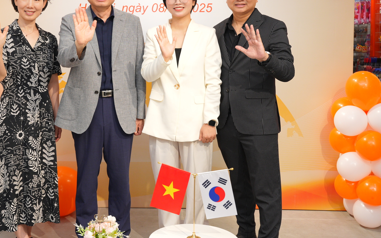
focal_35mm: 51
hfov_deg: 38.9
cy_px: 68
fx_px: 534
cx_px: 132
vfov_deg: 24.9
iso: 800
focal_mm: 33.3
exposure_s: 1/250
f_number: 4
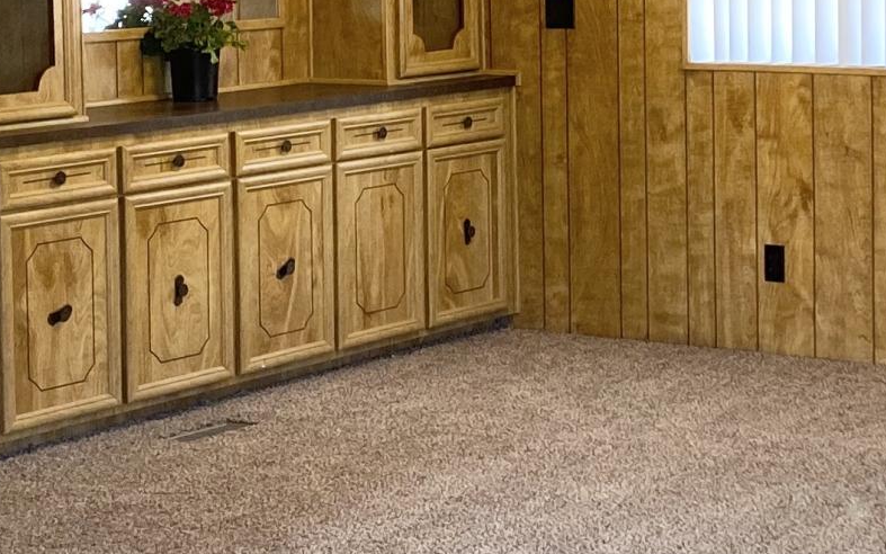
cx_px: 645
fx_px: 2536
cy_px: 82
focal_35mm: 105
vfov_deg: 12.4
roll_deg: +0.4
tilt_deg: -4.6
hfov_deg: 19.7
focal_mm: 4.25
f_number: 1.8
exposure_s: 1/60
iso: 100
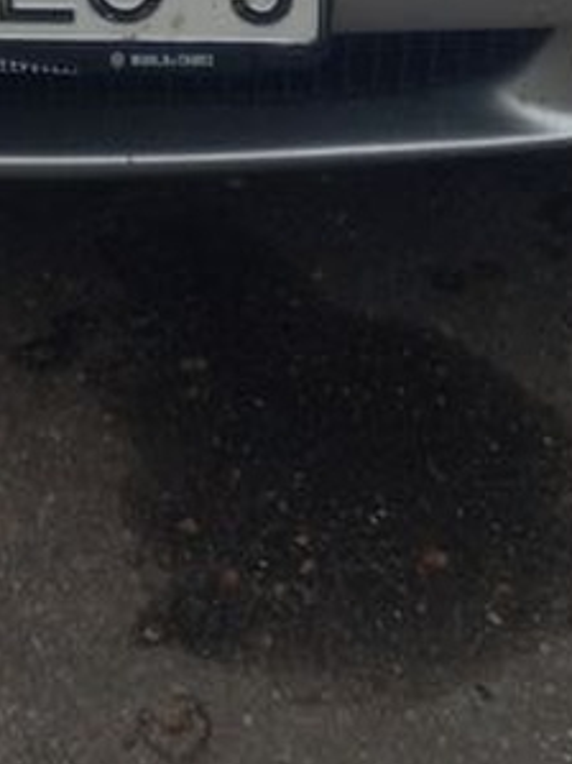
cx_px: -148
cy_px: -1035
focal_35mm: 134
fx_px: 2954
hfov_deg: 10.8
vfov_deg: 12.0
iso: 25
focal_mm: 4.6
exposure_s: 1/154
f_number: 2
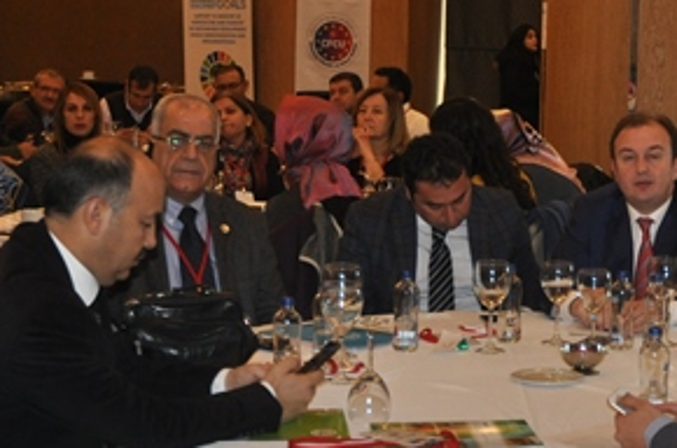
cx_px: 637
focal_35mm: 96
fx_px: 1803
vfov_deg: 14.2
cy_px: 204
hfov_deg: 20.7
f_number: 3.8
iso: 800
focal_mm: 29
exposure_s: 1/60
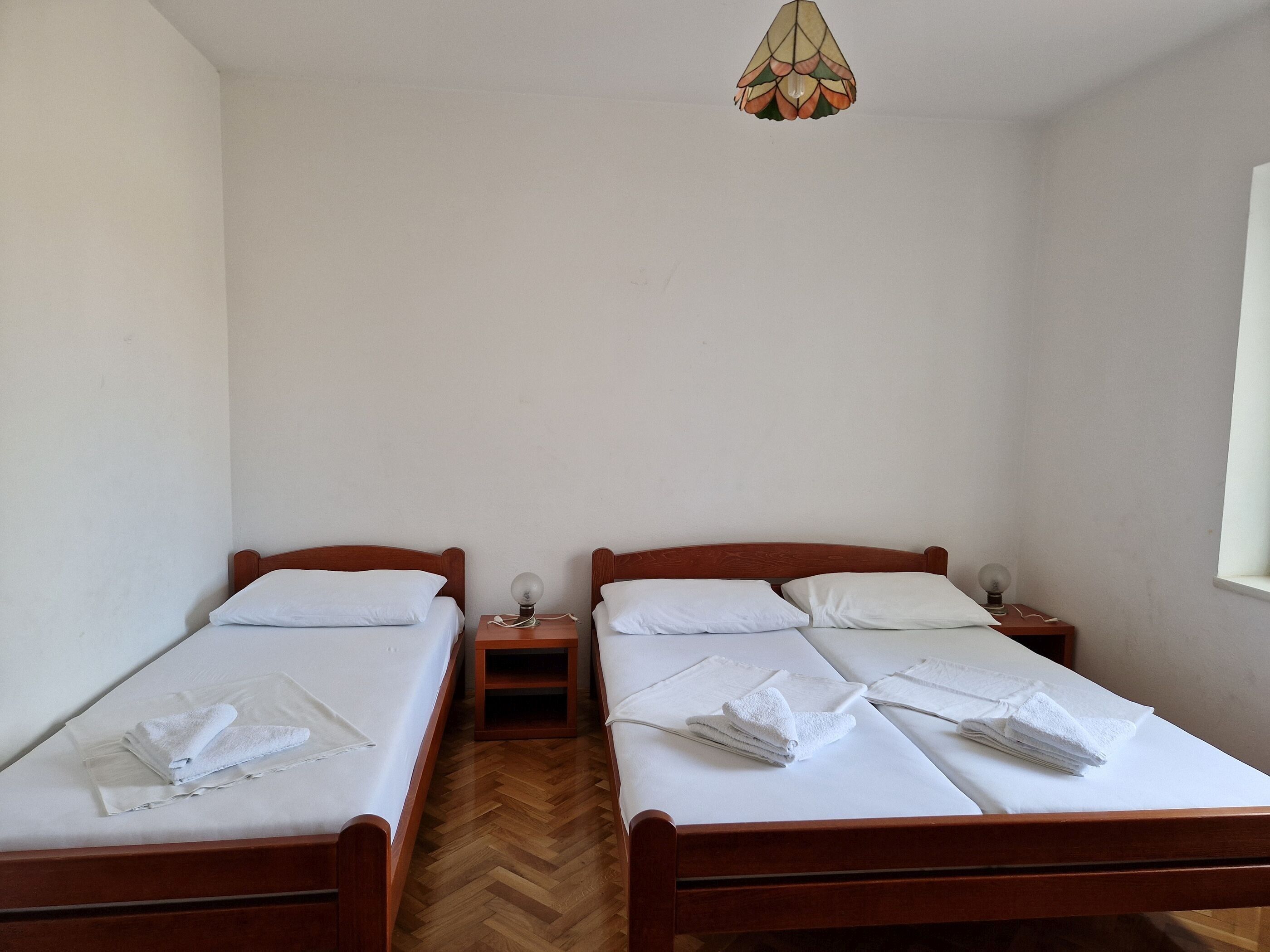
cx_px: 635
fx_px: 844
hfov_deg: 73.9
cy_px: 476
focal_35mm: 23
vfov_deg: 58.9
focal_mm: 5.4
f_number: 1.8
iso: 100
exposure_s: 1/180
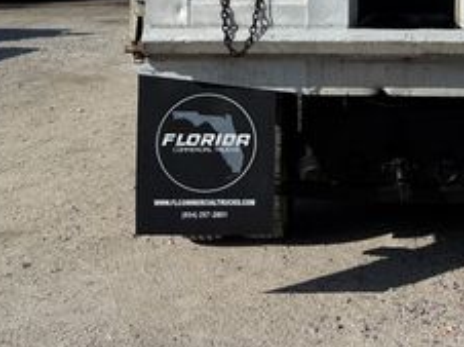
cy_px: -25
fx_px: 911
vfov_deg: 20.7
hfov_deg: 27.8
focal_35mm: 68
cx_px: 398
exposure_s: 1/9091
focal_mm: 6.76
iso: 80
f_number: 1.78
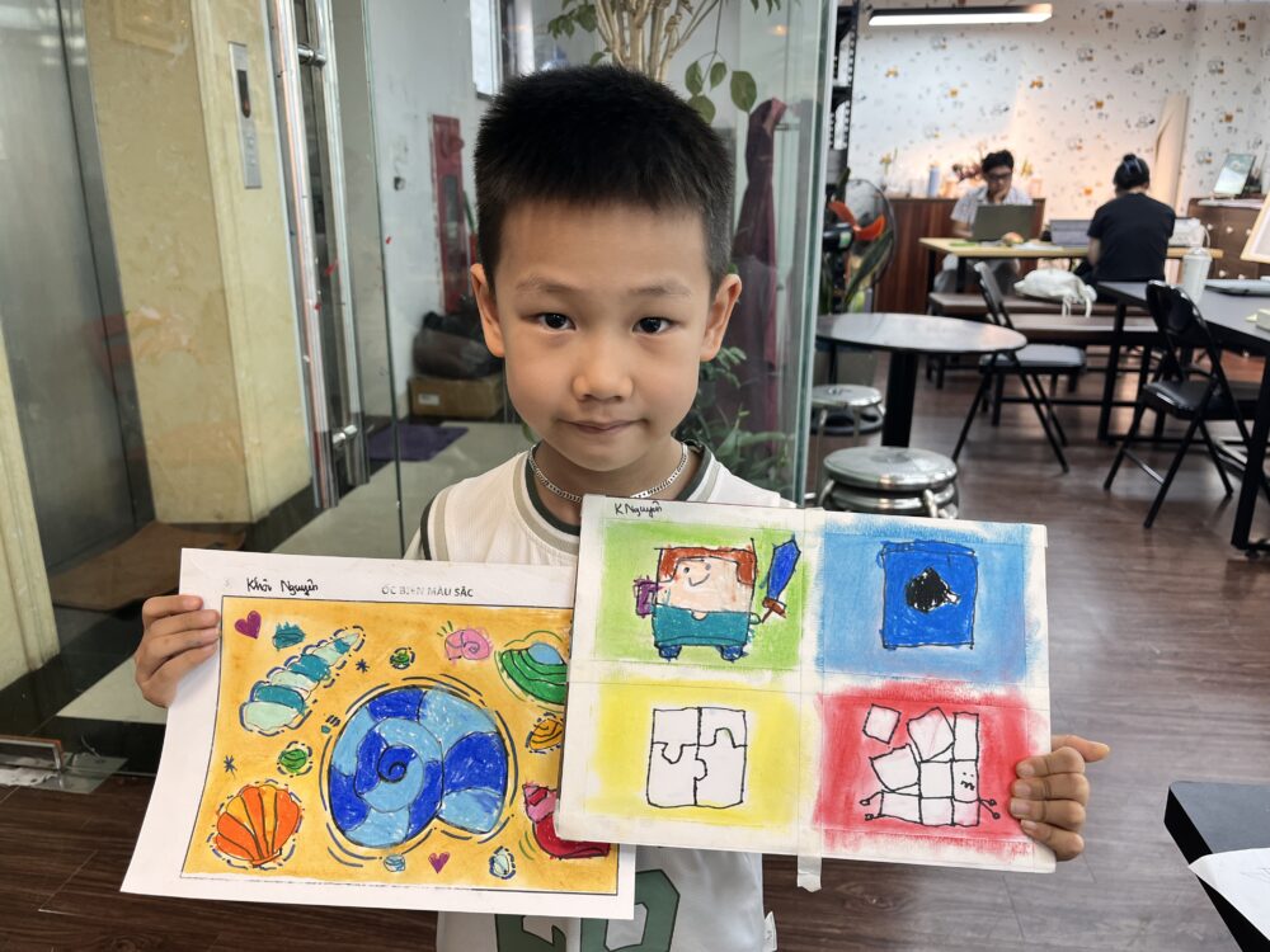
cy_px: 476
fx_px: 954
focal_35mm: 26
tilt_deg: -17.0
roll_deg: -0.4
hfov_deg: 67.3
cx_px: 635
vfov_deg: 53.1
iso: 64
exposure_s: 1/100
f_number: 1.6
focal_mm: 5.1
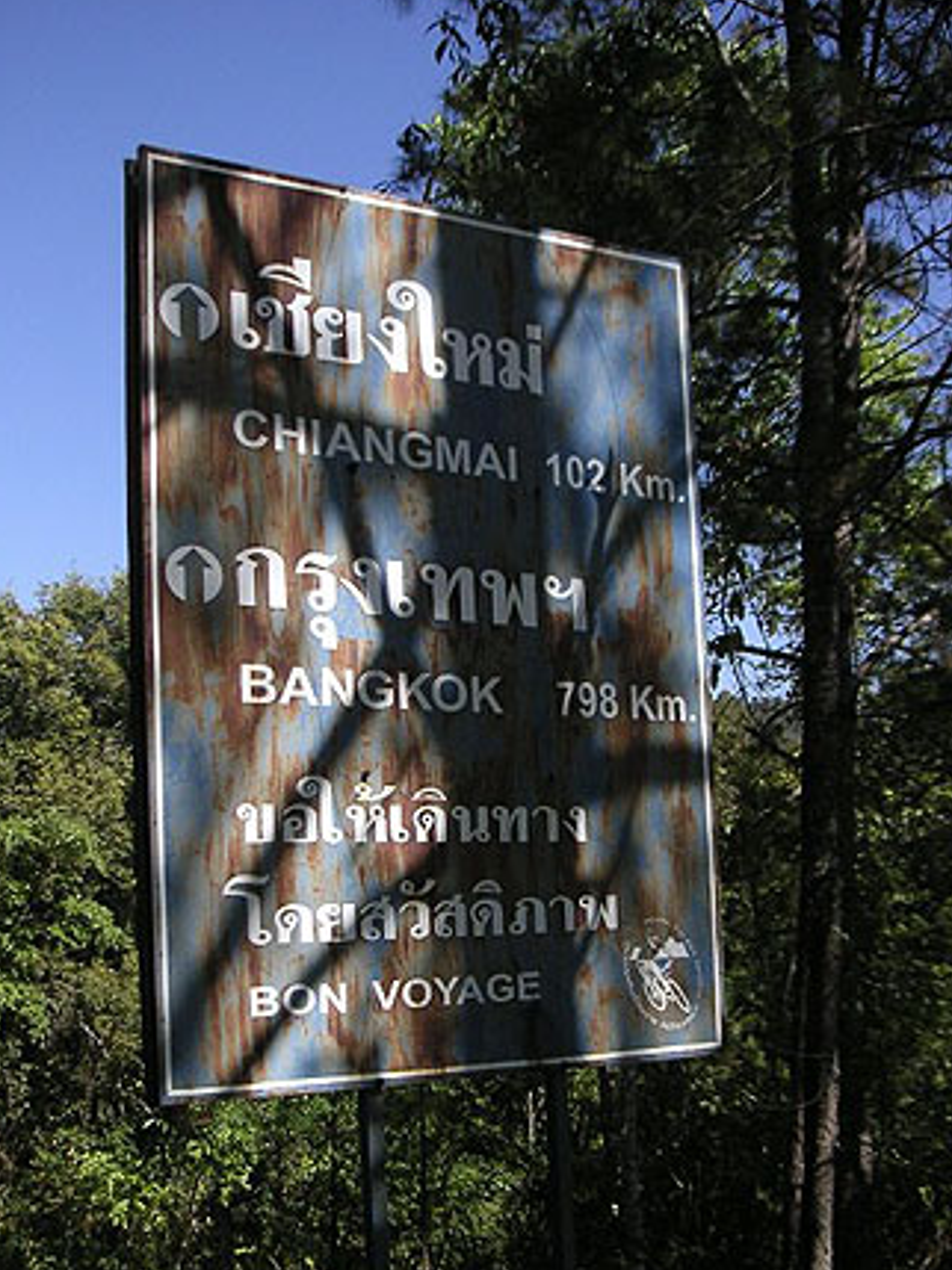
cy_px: 727
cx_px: 441
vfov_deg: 41.2
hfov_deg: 31.5
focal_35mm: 46
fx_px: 1688
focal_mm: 6
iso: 50
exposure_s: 1/750
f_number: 2.8
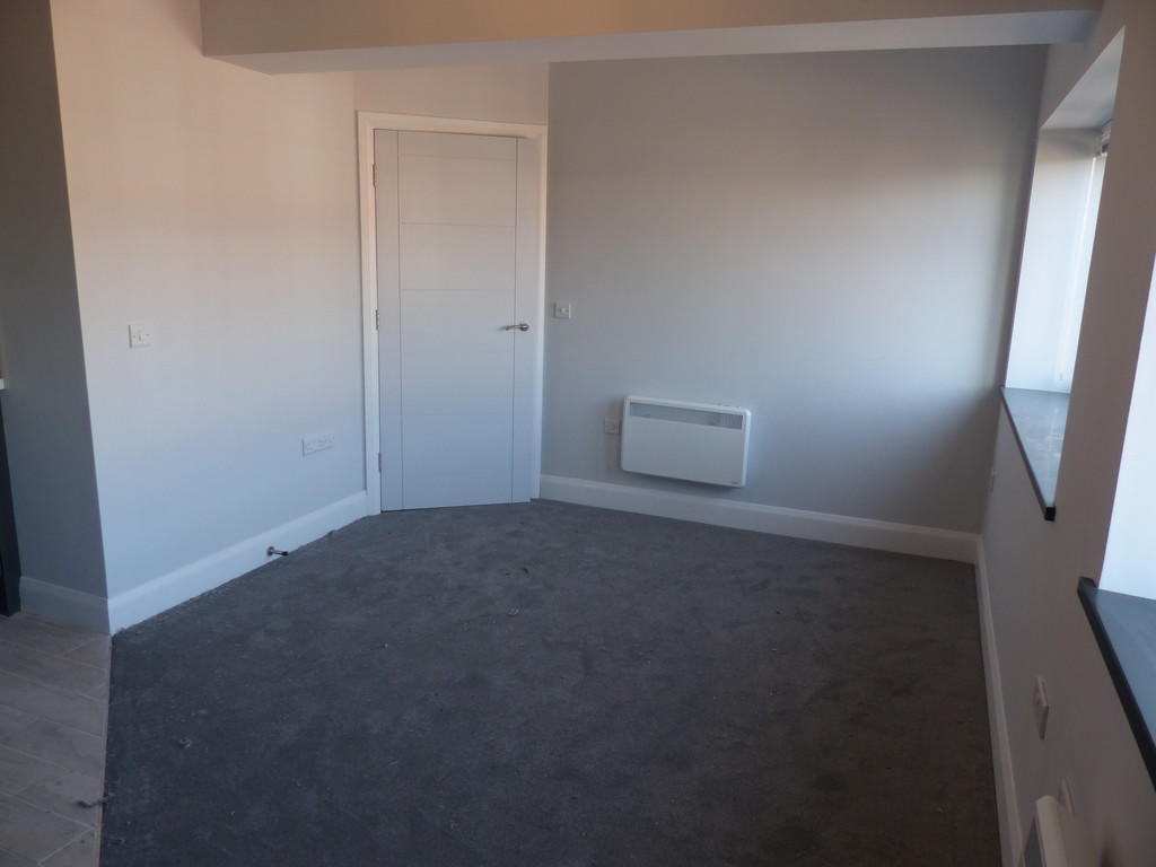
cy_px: 434
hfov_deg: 69.4
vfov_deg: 54.9
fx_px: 835
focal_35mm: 25
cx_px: 578
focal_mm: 4.5
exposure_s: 1/60
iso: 125
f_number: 2.8
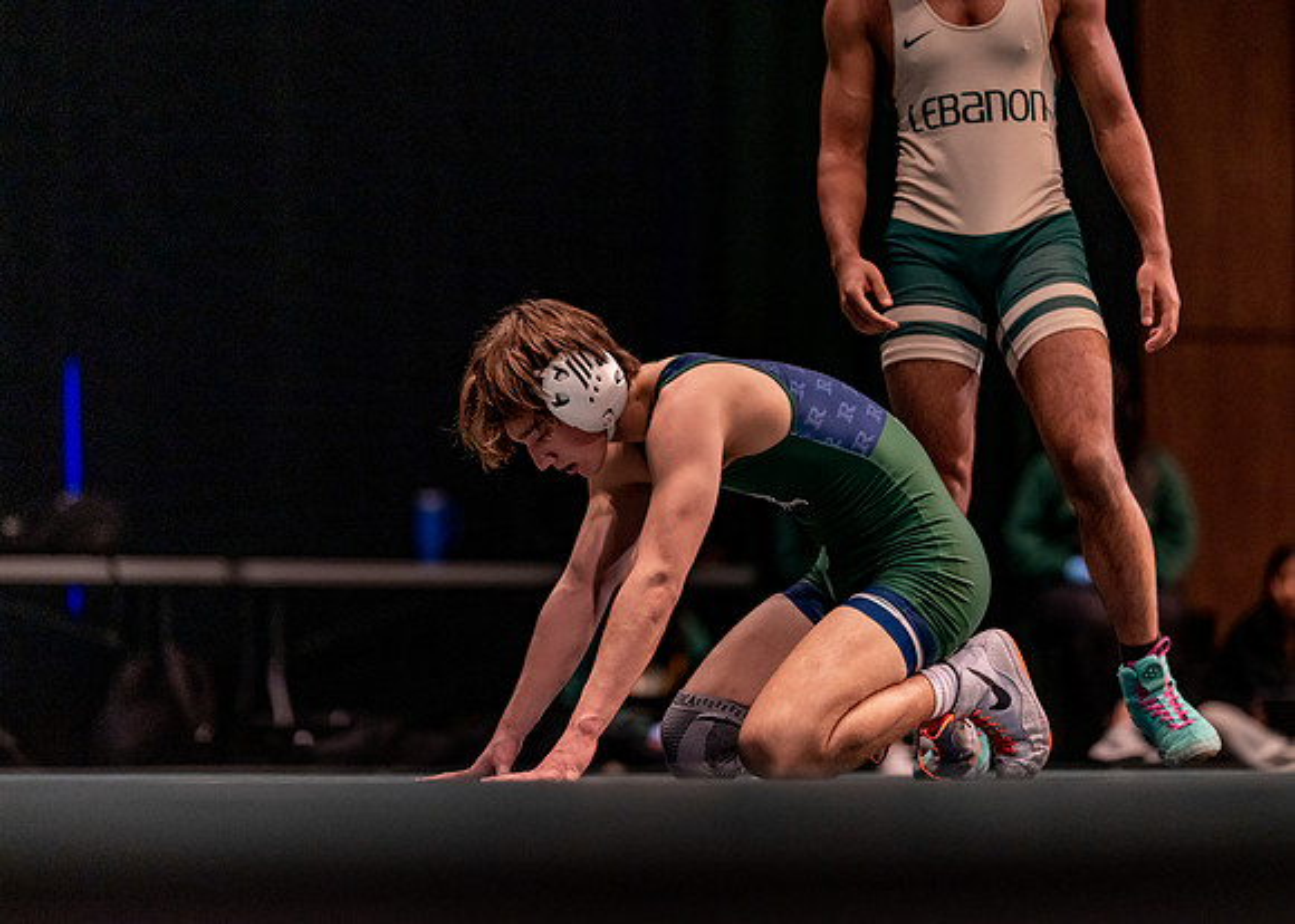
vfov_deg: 10.2
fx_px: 5202
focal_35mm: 141
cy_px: 462
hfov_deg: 14.2
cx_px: 648
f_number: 1.8
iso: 2000
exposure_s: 1/800
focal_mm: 135
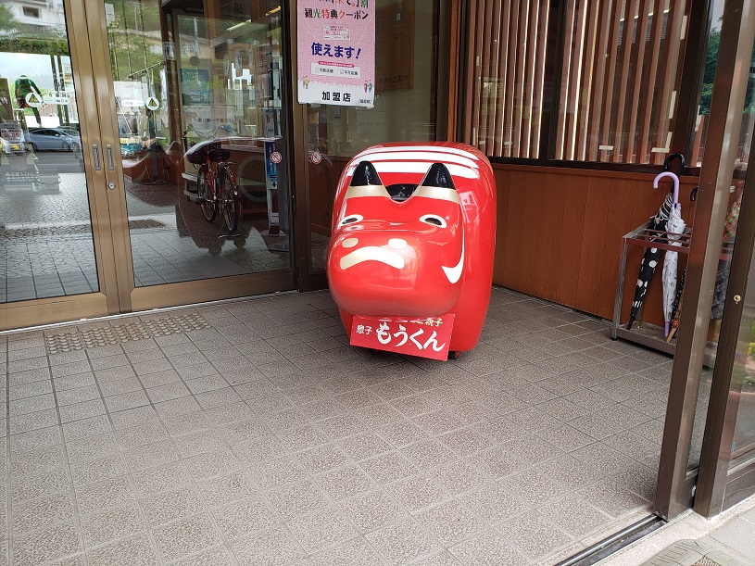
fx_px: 567
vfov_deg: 53.1
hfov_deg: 67.3
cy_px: 283
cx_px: 378
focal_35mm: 26
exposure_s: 1/60
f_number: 2.4
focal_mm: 4.3
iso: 50
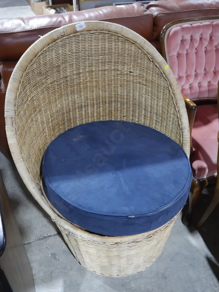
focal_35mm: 34
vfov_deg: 53.9
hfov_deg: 41.8
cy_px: 146
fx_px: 287
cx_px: 110
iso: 1250
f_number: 4
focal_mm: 17
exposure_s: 1/60
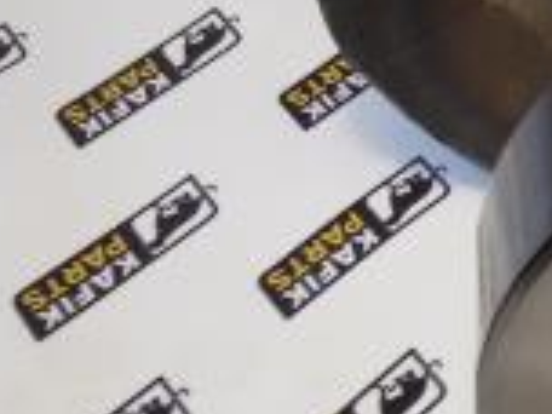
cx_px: 821
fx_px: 1754
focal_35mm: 110
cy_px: 118
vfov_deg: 13.4
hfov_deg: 16.4
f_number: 2.4
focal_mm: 2.93
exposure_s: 1/33
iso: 50
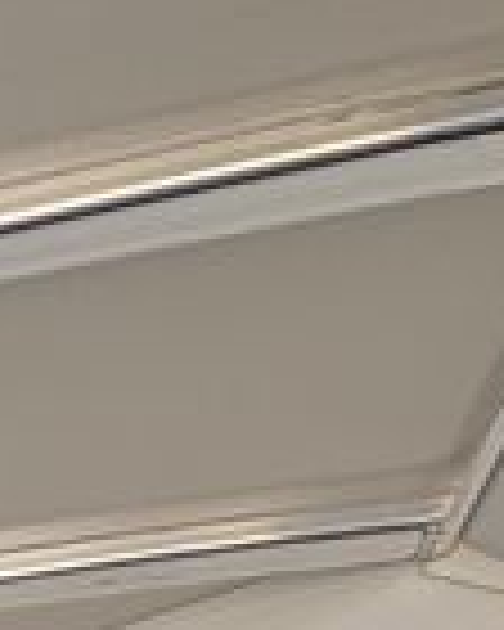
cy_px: 1710
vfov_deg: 12.4
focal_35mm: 100
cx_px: -882
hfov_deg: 11.3
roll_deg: +2.5
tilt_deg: -5.8
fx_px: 1865
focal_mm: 2.22
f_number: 2.2
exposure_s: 1/99
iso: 40
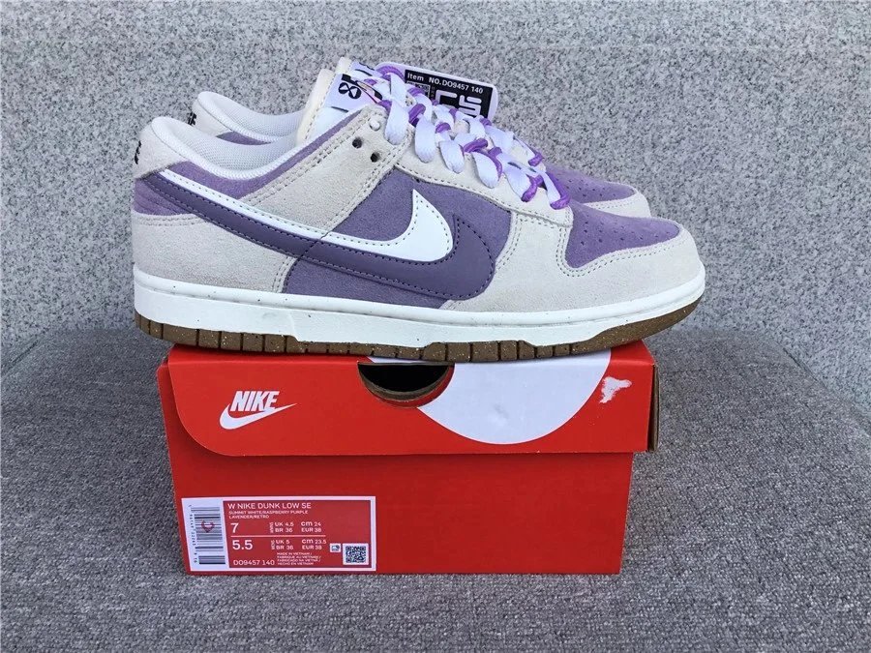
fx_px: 780
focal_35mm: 31
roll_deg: +0.0
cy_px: 326
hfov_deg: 58.4
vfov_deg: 45.4
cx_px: 436
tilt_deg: -21.3
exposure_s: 1/418
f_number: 2.4
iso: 25
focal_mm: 3.3
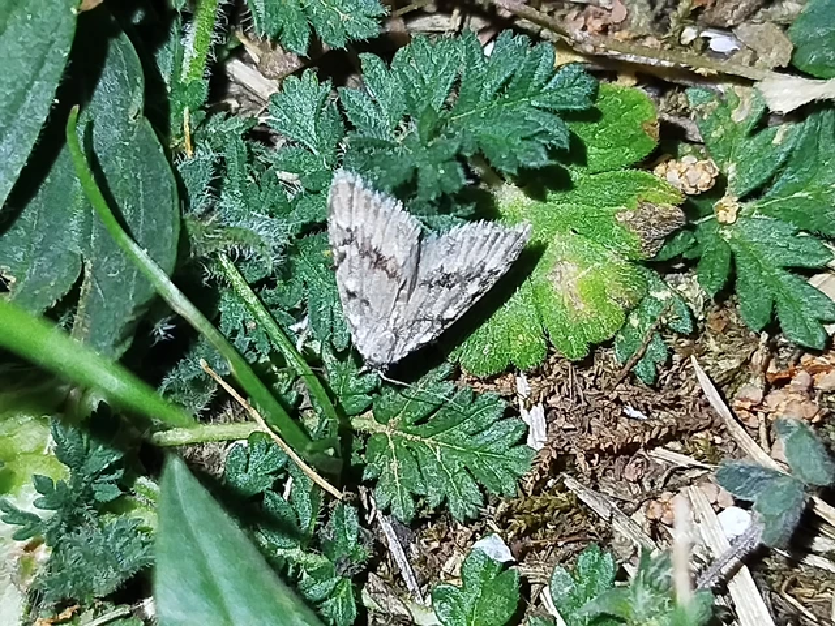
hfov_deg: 21.5
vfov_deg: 16.2
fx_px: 2195
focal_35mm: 91
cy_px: 313
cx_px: 418
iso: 200
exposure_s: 1/33
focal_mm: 5.31
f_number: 1.7
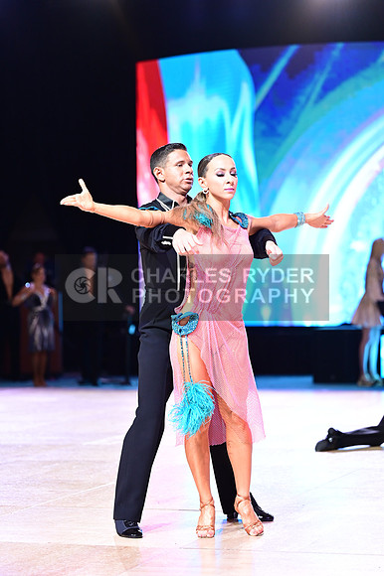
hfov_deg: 13.5
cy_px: 288
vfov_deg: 20.2
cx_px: 192
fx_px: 1618
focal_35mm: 101
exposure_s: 1/320
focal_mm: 101
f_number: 2.8
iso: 2000
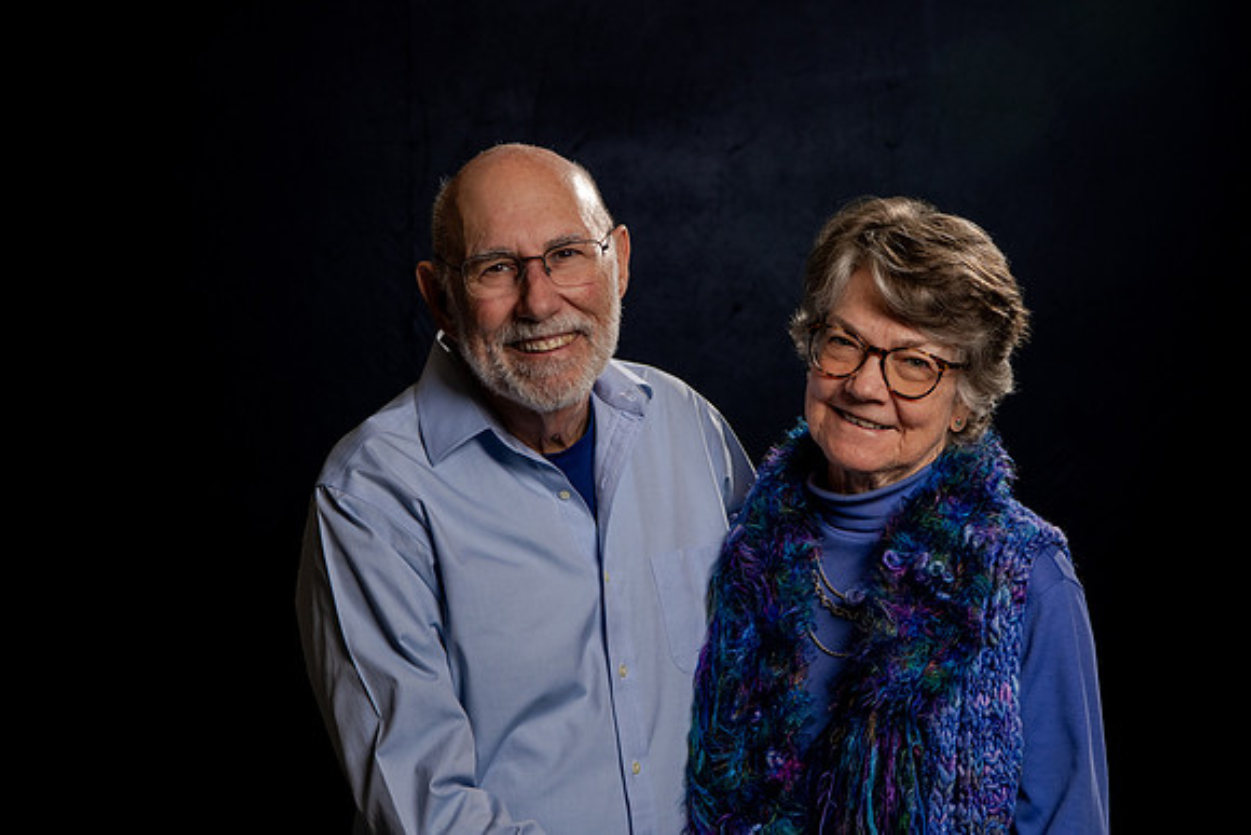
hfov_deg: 27.6
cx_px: 626
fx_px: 2548
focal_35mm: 73
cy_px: 398
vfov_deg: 18.6
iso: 640
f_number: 8
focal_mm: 70
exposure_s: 1/250
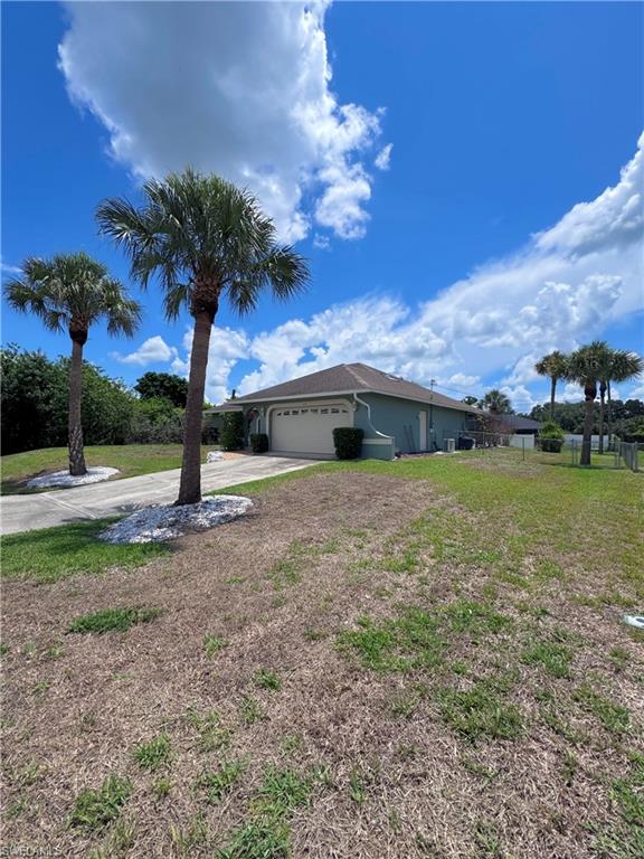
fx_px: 347
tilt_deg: +1.5
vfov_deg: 102.1
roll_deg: +0.1
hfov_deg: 85.7
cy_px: 430
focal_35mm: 14
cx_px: 322
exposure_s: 1/3390
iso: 50
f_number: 2.2
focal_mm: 2.22
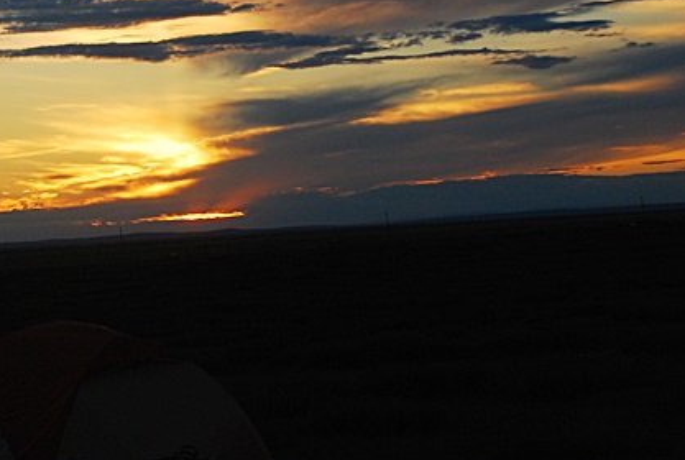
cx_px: 51
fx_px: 2631
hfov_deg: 14.7
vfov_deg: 10.0
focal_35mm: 138
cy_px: 207
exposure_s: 1/500
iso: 400
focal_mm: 48
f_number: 6.3
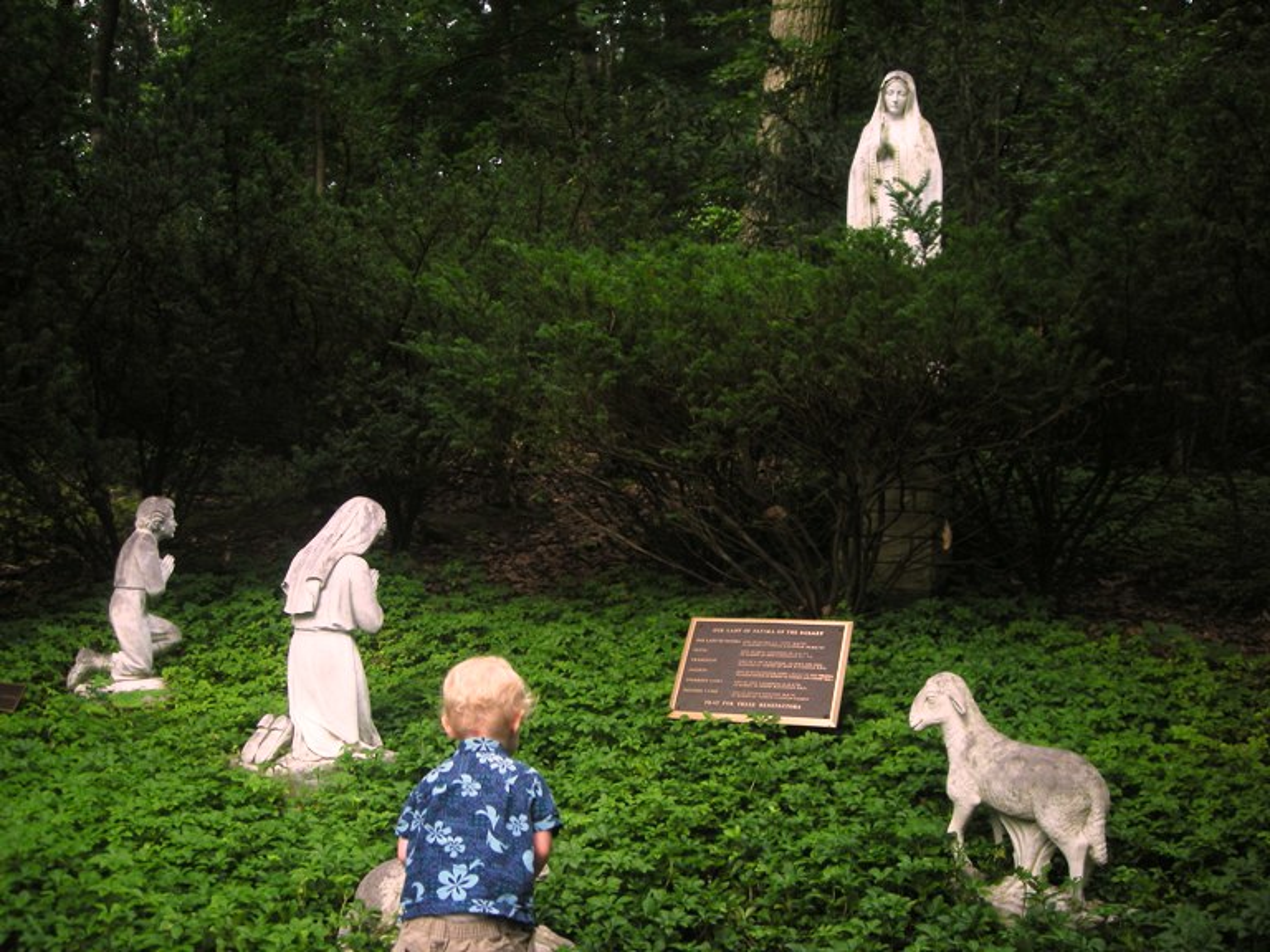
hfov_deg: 52.6
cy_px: 476
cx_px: 635
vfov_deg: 40.7
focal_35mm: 35
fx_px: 1284
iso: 50
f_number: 2.8
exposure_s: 1/114
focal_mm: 5.7
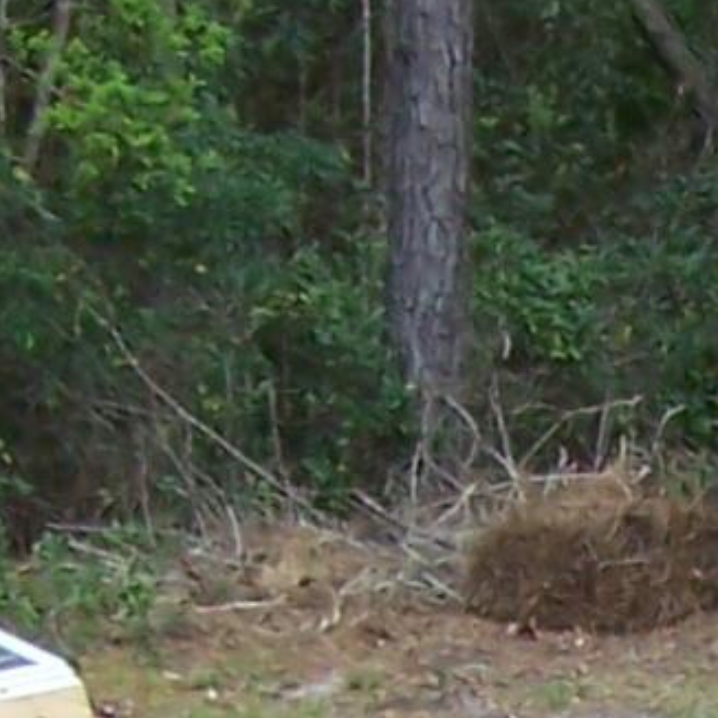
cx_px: 1134
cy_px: 1965
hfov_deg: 5.6
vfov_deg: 5.4
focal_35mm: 309
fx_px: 7251
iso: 64
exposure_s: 1/250
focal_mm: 6.3
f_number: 2.8
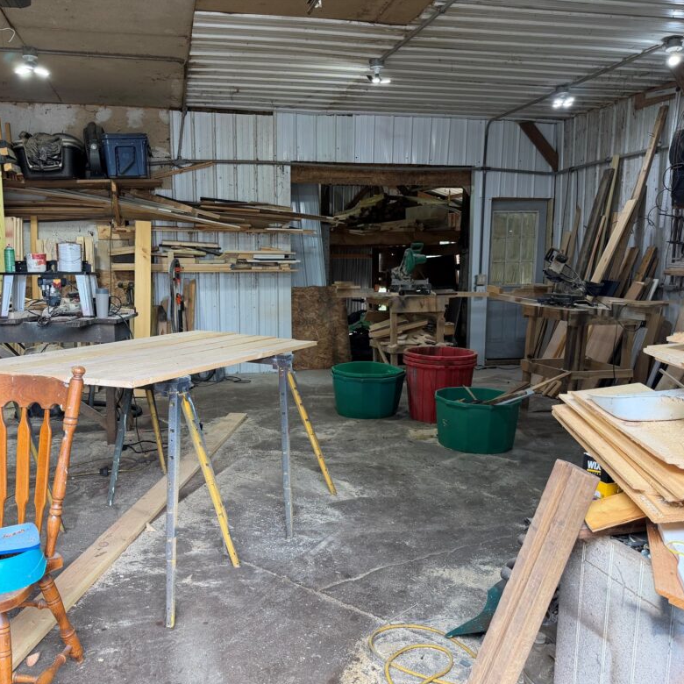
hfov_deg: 55.5
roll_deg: +0.2
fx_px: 648
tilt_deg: -10.6
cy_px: 349
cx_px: 309
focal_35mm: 29
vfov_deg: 55.6
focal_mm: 6.76
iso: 100
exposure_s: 1/121
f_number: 1.78
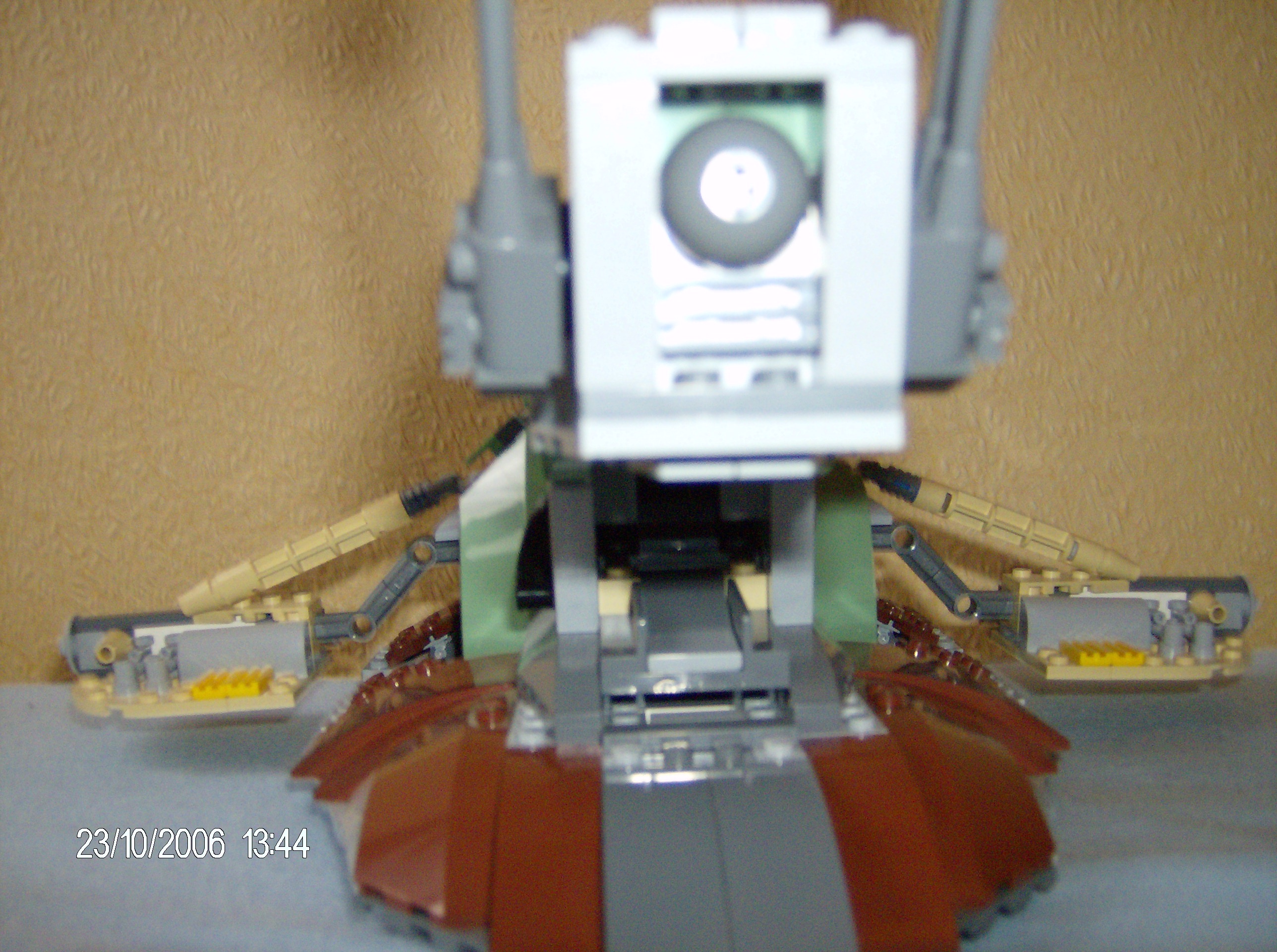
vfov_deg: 39.5
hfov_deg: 51.5
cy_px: 476
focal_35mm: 36
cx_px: 638
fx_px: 1325
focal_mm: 6
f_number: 2.8
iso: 200
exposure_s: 1/60
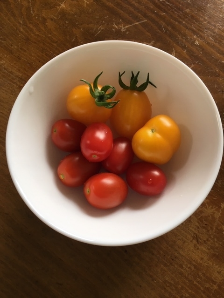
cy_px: 149
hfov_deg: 48.2
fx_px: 250
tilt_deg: -74.4
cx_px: 112
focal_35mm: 29
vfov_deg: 61.7
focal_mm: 4.15
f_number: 2.2
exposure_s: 1/40
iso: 25
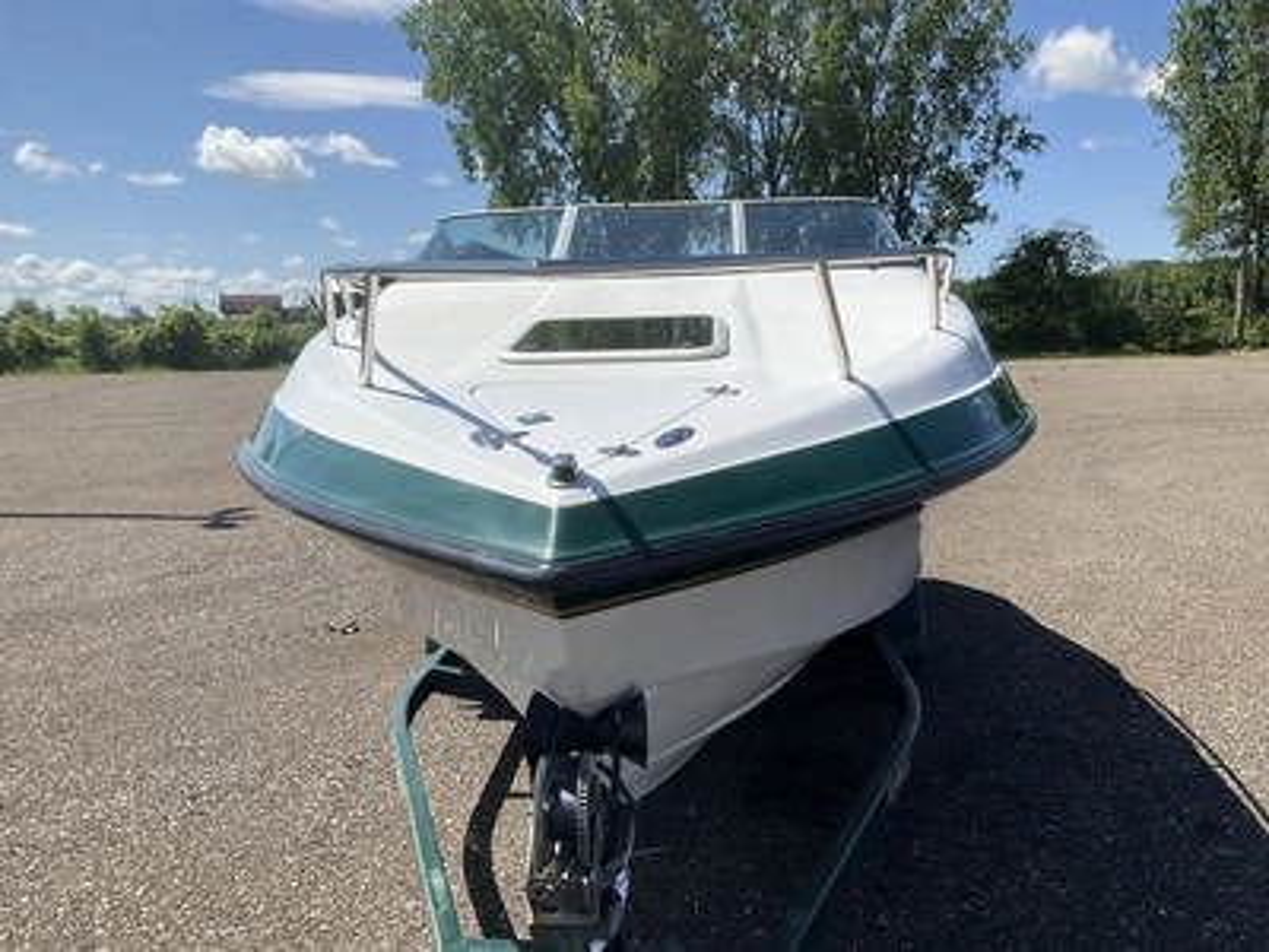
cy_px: 476
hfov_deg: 61.7
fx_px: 1063
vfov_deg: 48.2
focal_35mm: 29
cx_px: 634
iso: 25
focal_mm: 3
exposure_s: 1/2227
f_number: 1.8
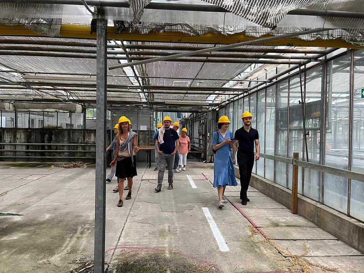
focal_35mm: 26
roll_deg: -0.3
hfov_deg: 67.3
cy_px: 136
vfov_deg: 53.1
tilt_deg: -1.6
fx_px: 273
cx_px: 182
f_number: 1.6
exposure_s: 1/407
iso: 50
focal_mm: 5.1
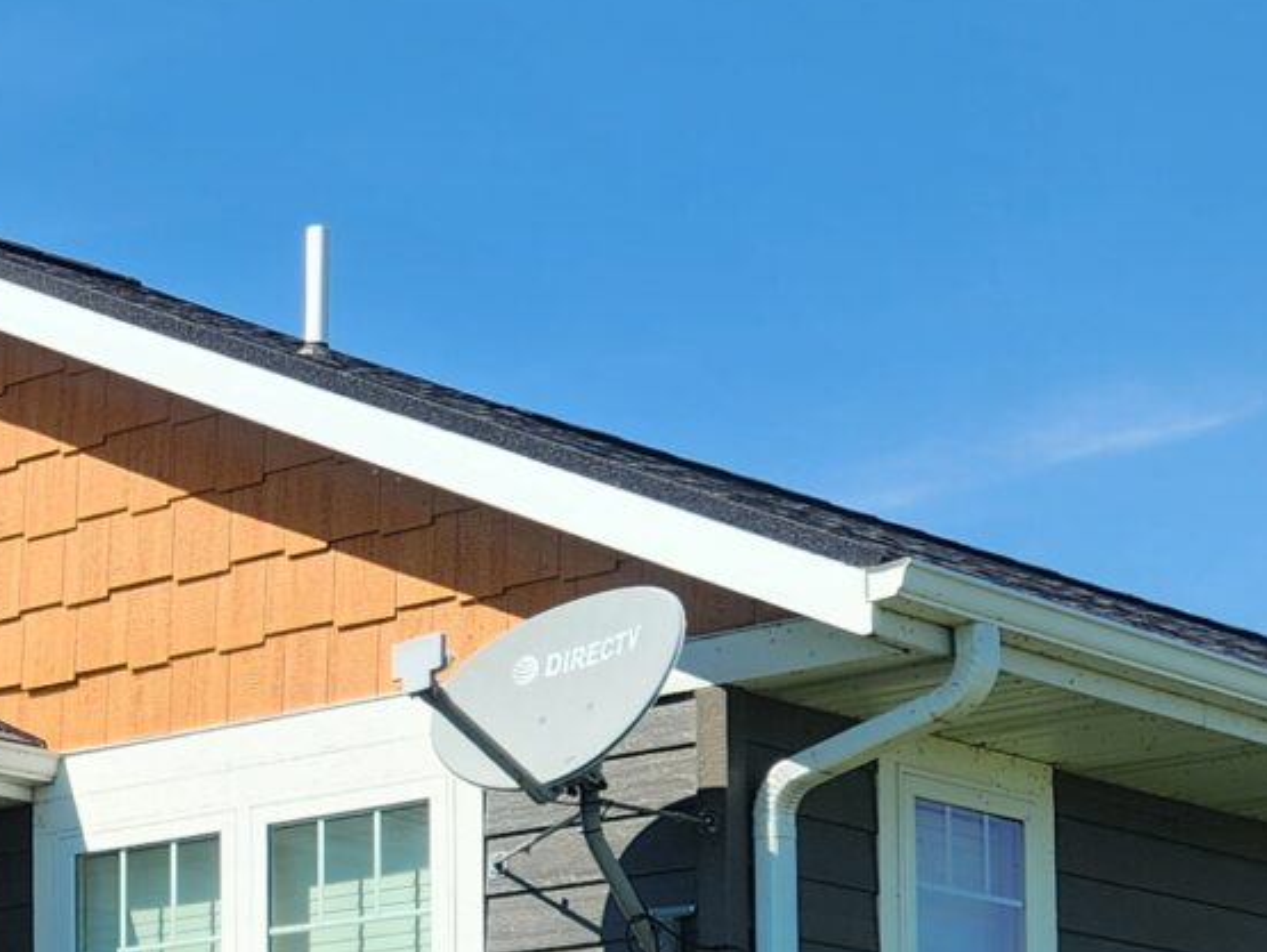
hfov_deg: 17.2
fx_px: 3882
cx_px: -473
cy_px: 1116
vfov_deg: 13.6
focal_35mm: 106
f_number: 1.8
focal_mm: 5.4
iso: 20
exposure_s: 1/1123
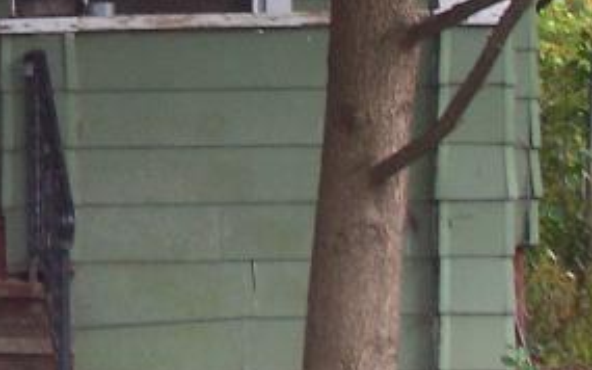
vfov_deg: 5.2
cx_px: -324
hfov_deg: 8.2
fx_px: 4049
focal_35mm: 251
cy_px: -83
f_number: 4
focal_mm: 10.8
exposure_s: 1/90
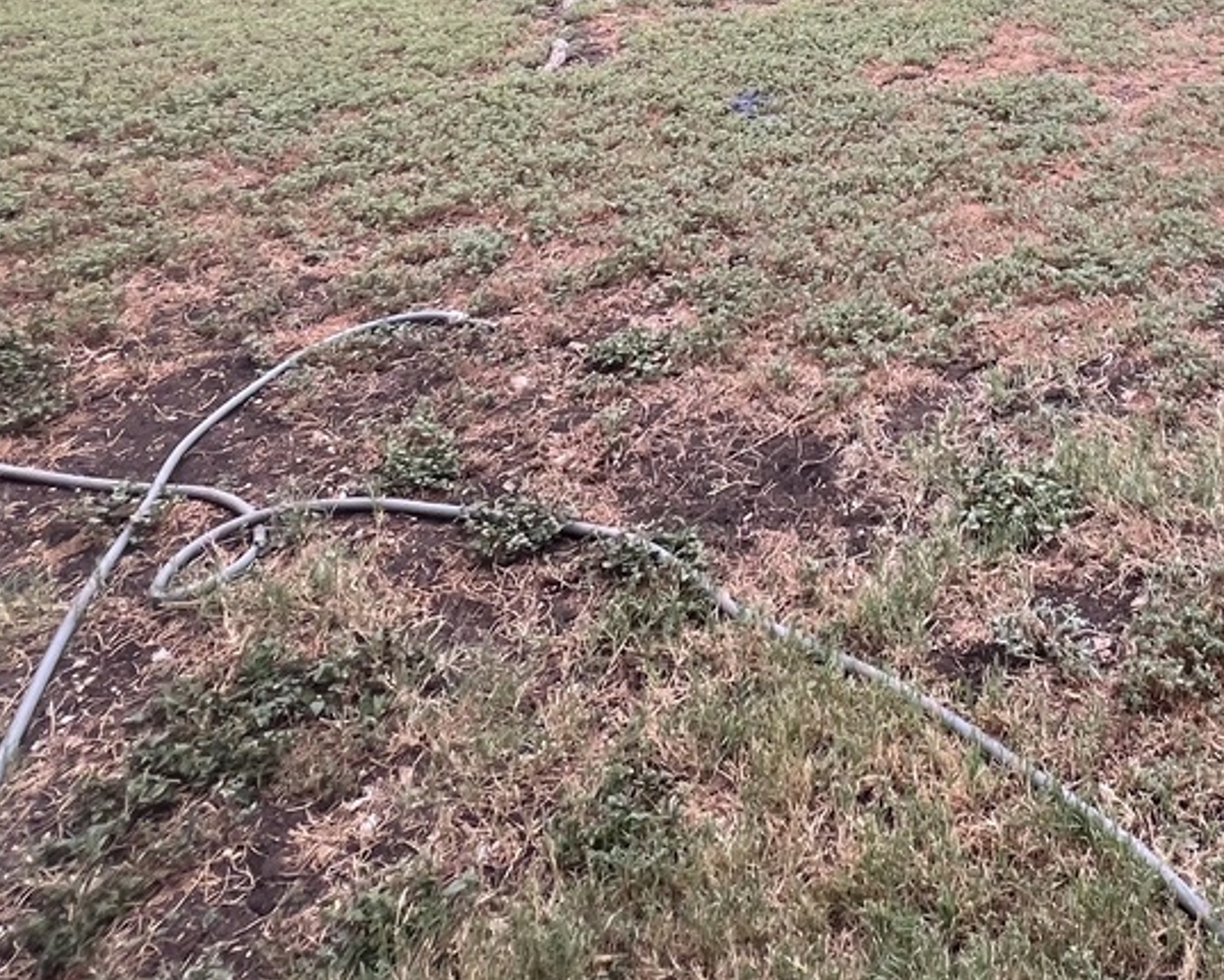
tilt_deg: -2.0
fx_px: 1232
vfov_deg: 34.3
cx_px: 1033
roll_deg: -0.4
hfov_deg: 48.8
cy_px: -210
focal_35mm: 34
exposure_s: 1/99
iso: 50
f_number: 1.8
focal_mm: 1.57
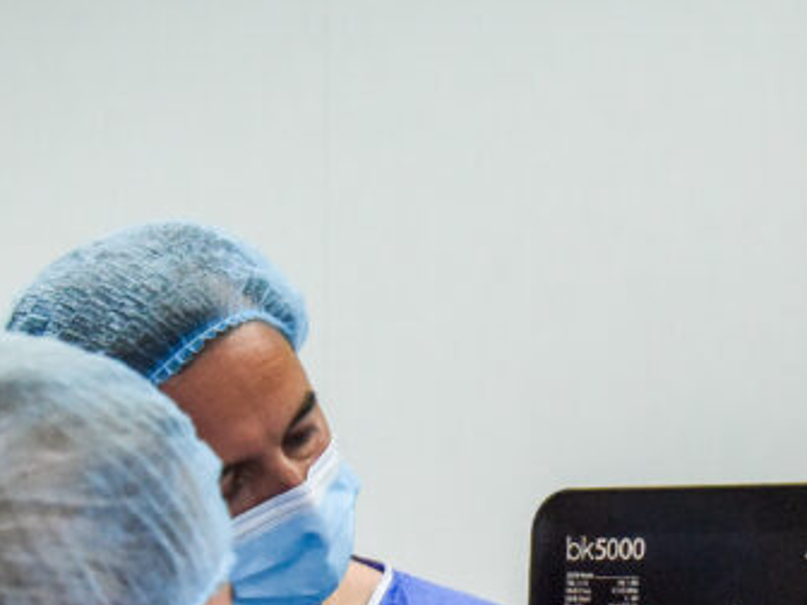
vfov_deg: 8.4
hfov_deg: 11.1
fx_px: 4103
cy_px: 655
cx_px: 800
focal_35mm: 176
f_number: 5
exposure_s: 1/200
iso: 3200
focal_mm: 48
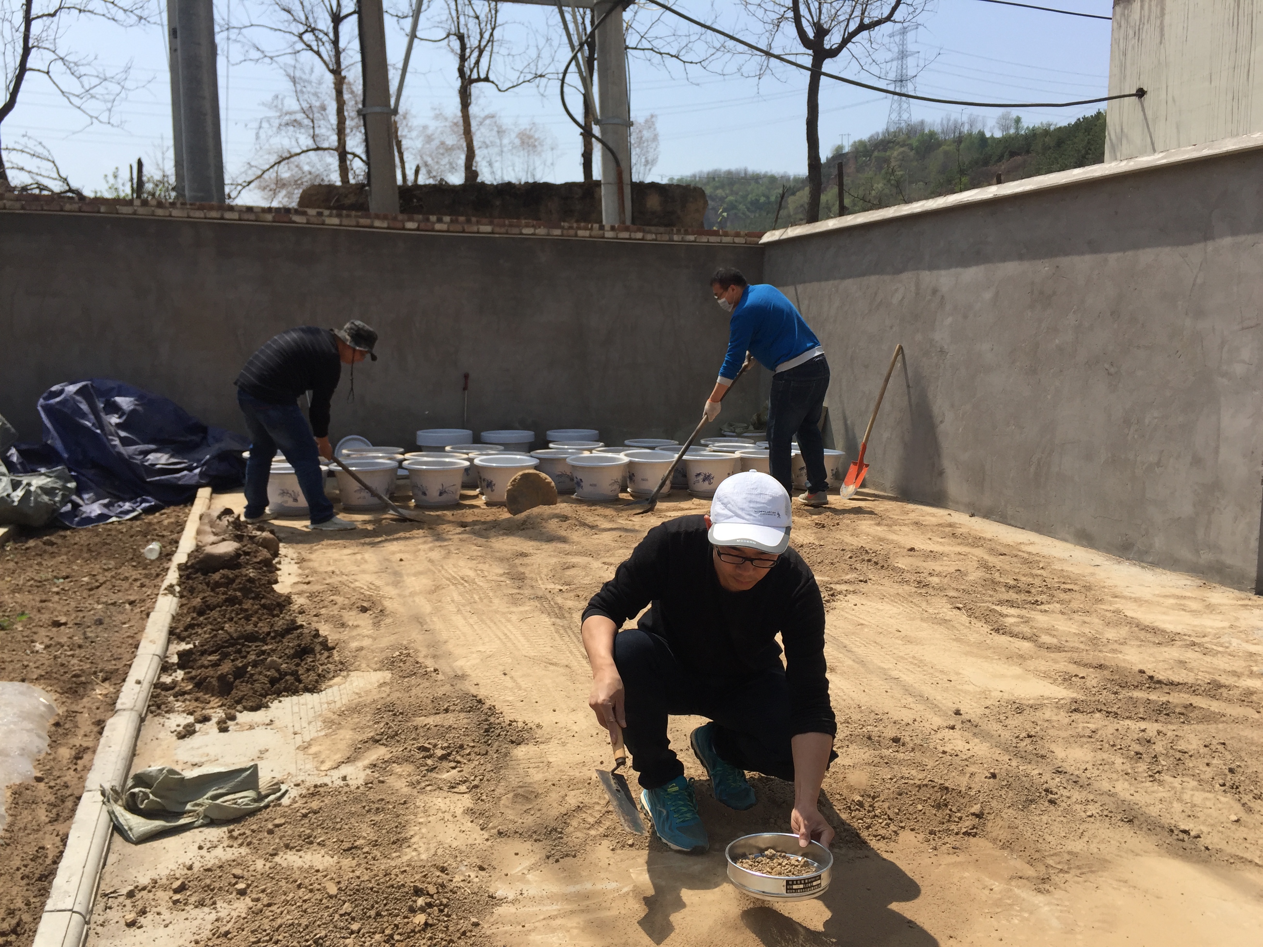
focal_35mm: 29
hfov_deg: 61.7
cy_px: 474
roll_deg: -2.3
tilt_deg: -5.5
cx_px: 632
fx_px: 1058
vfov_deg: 48.2
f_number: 2.2
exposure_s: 1/2326
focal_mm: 4.15
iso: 32
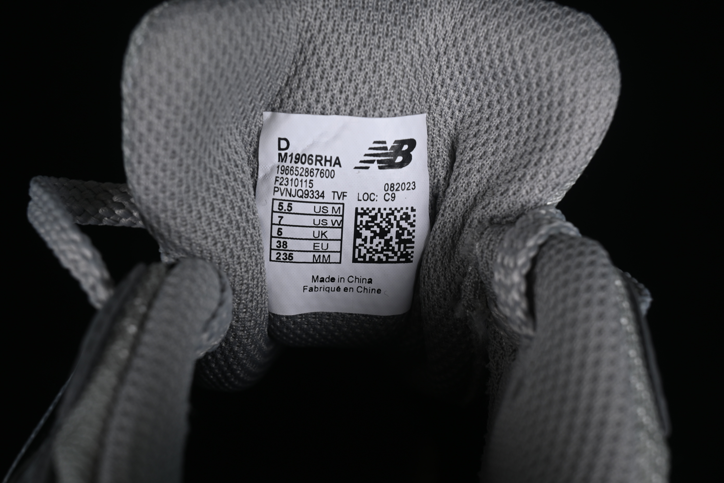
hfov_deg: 27.0
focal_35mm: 75
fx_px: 1508
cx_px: 362
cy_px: 242
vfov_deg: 18.2
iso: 160
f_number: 8
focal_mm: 50
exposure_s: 1/80
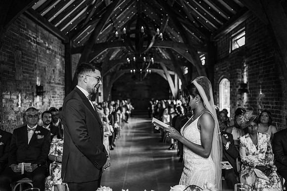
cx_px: 144
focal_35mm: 35
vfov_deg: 37.8
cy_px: 96
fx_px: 279
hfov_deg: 54.5
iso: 720
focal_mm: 35
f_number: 2
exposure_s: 1/200
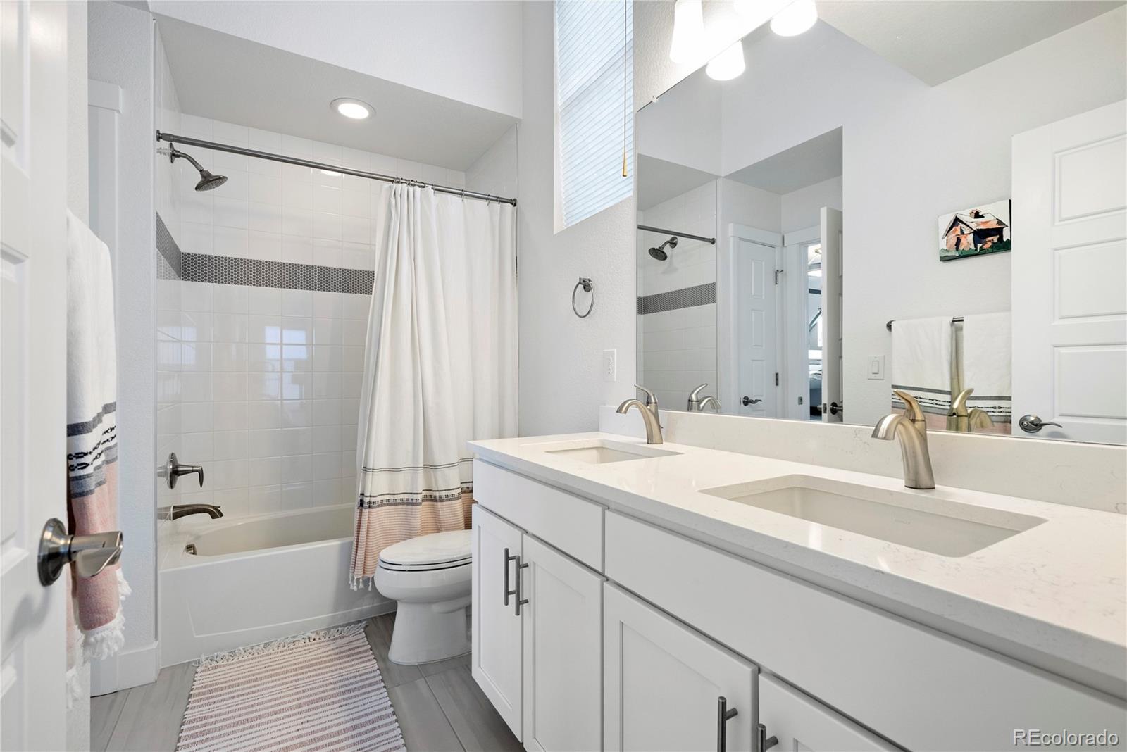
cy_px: 376
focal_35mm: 15
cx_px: 564
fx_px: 470
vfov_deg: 77.4
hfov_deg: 100.4
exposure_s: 1/13
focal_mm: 15
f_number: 9
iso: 640
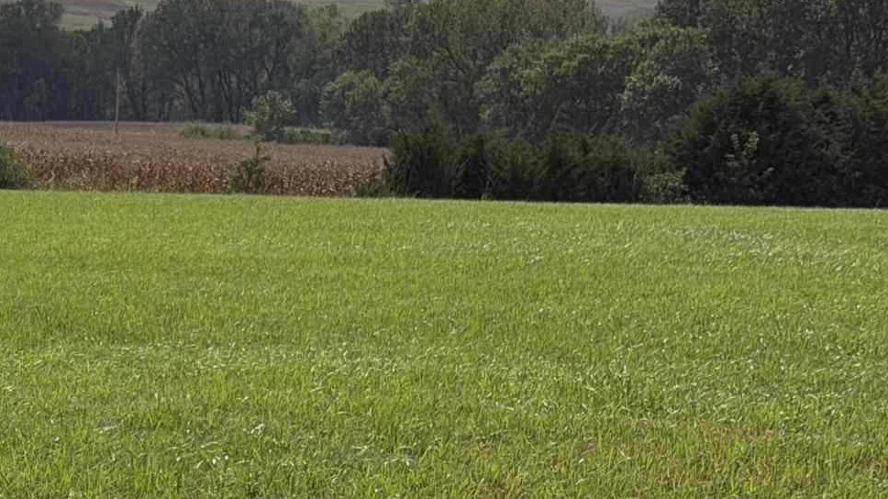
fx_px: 3908
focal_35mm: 166
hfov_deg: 12.6
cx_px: -227
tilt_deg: -5.8
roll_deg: -0.8
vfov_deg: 7.3
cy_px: 369
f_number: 1.78
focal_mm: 6.76
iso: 64
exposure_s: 1/9901
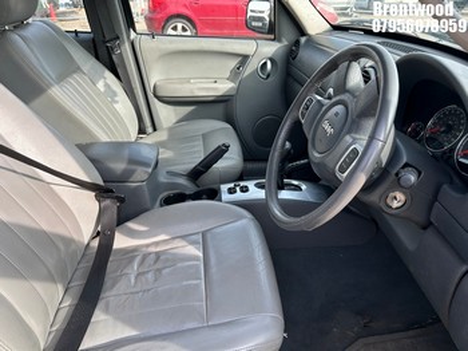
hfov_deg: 67.3
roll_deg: +1.8
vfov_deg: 53.0
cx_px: 234
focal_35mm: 26
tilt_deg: -28.9
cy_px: 176
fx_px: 351
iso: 50
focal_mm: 5.7
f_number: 1.5
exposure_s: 1/526
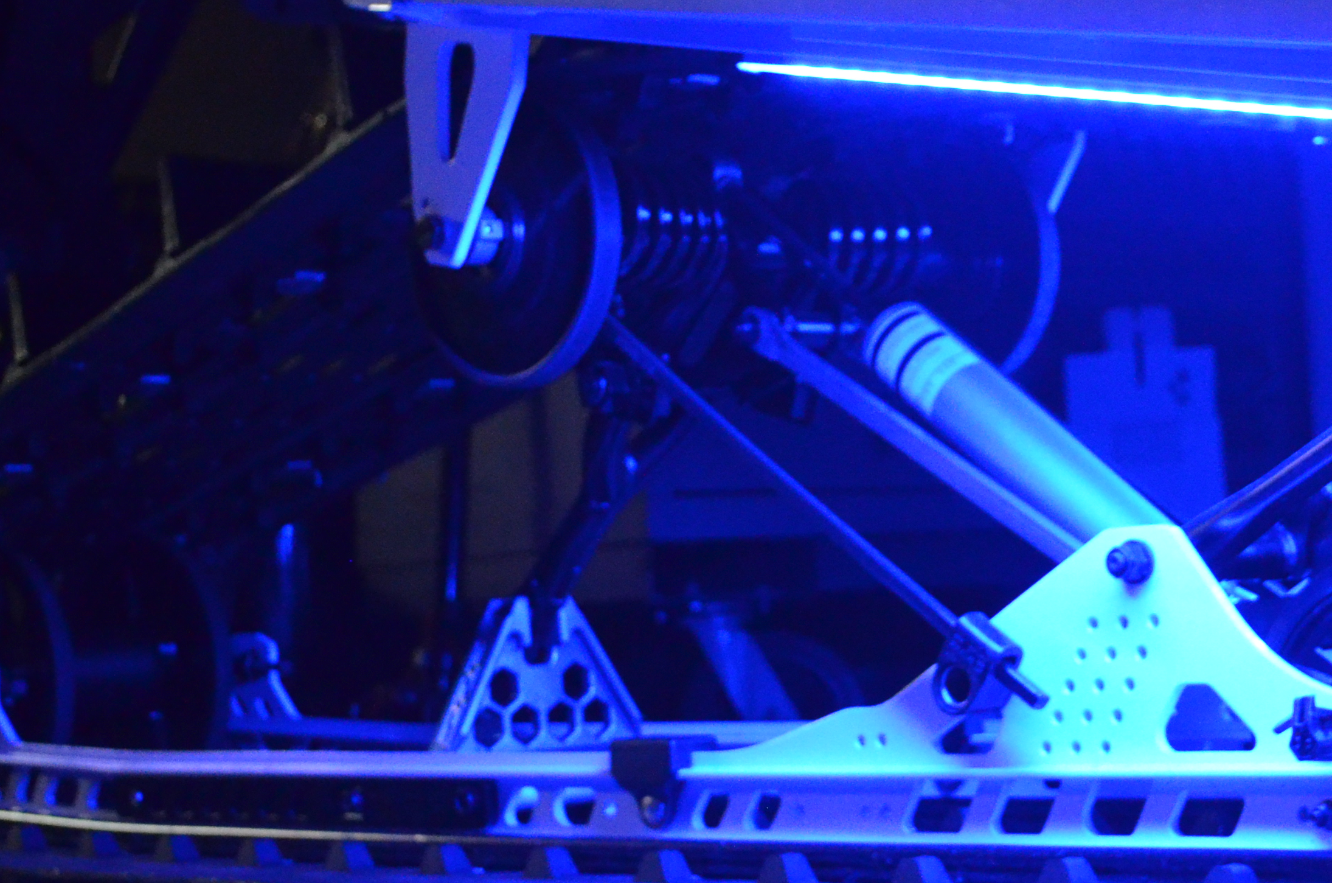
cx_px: 1020
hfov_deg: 24.8
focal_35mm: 81
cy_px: 452
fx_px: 2991
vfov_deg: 16.8
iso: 3200
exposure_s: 1/30
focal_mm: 24
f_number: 4
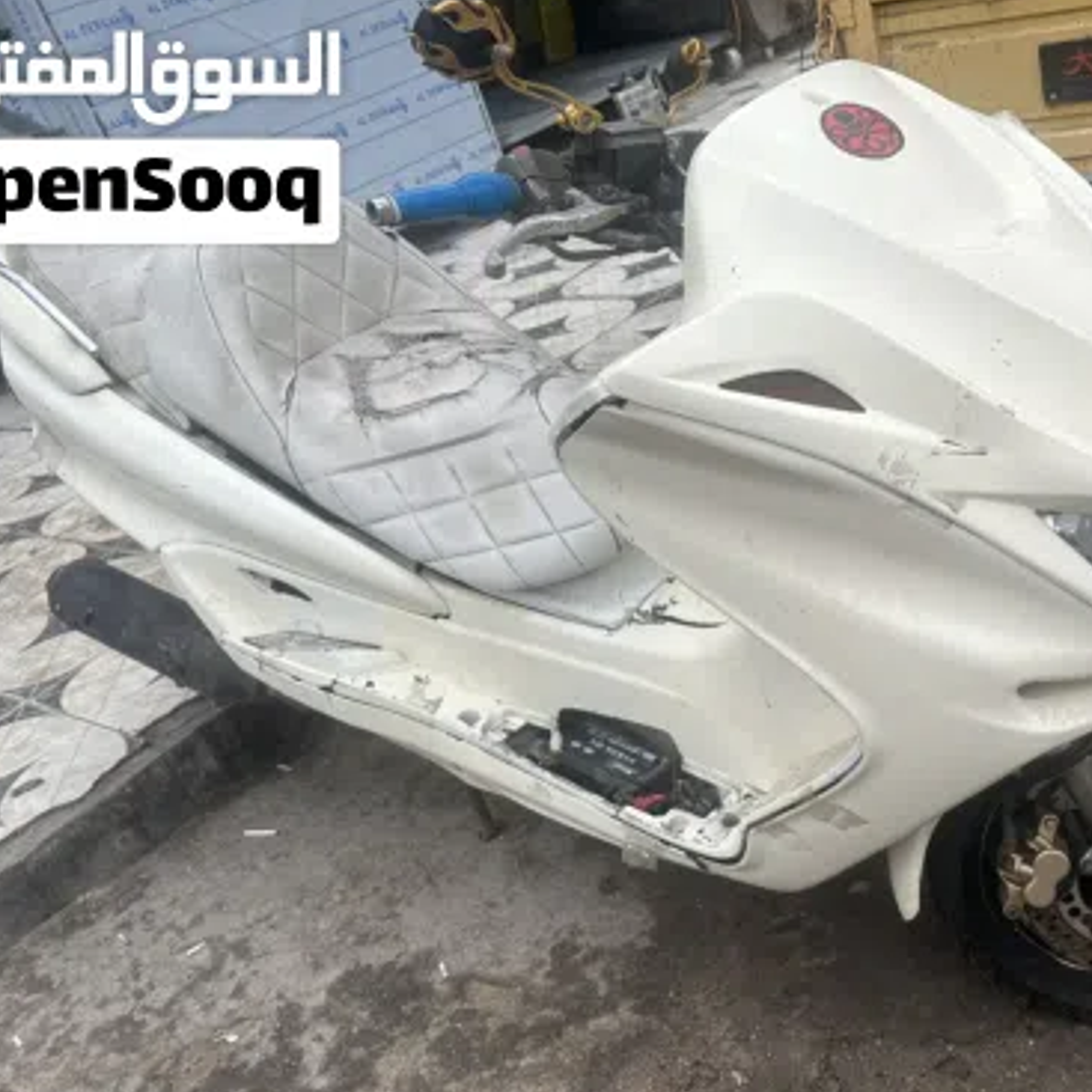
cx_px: 789
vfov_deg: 44.6
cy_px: 672
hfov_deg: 43.8
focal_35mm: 37
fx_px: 1321
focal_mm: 6.86
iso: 50
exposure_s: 1/124
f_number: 1.78
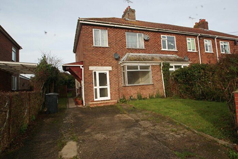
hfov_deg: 85.3
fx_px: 129
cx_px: 119
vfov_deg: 63.4
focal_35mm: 20
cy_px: 80
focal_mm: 13
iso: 100
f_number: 14
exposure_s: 1/40
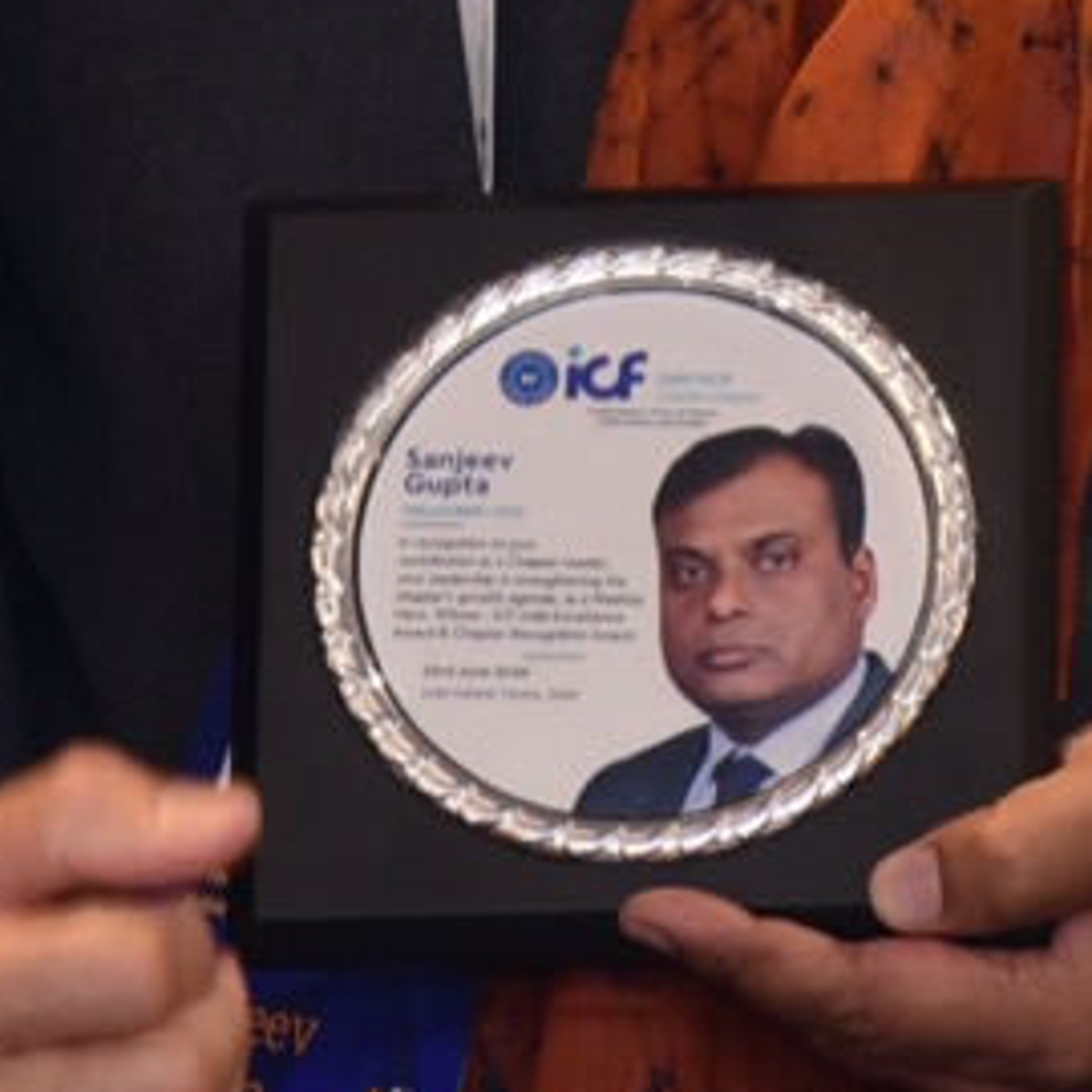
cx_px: 910
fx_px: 21557
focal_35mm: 604
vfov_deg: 2.9
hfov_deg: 2.9
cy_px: -768
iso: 1250
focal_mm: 120
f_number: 4
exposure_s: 1/125
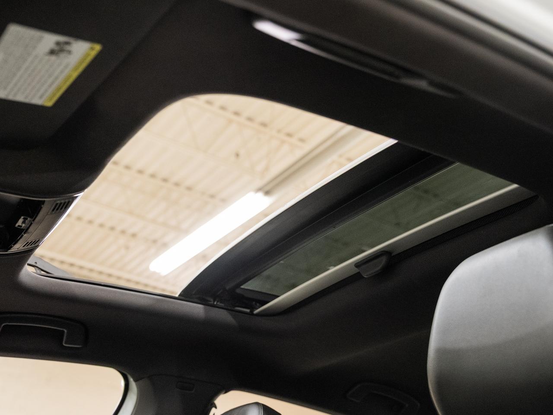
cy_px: 224
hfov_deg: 41.5
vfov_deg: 31.7
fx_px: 729
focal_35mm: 46
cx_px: 275
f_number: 4
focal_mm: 36
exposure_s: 1/40
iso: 1000
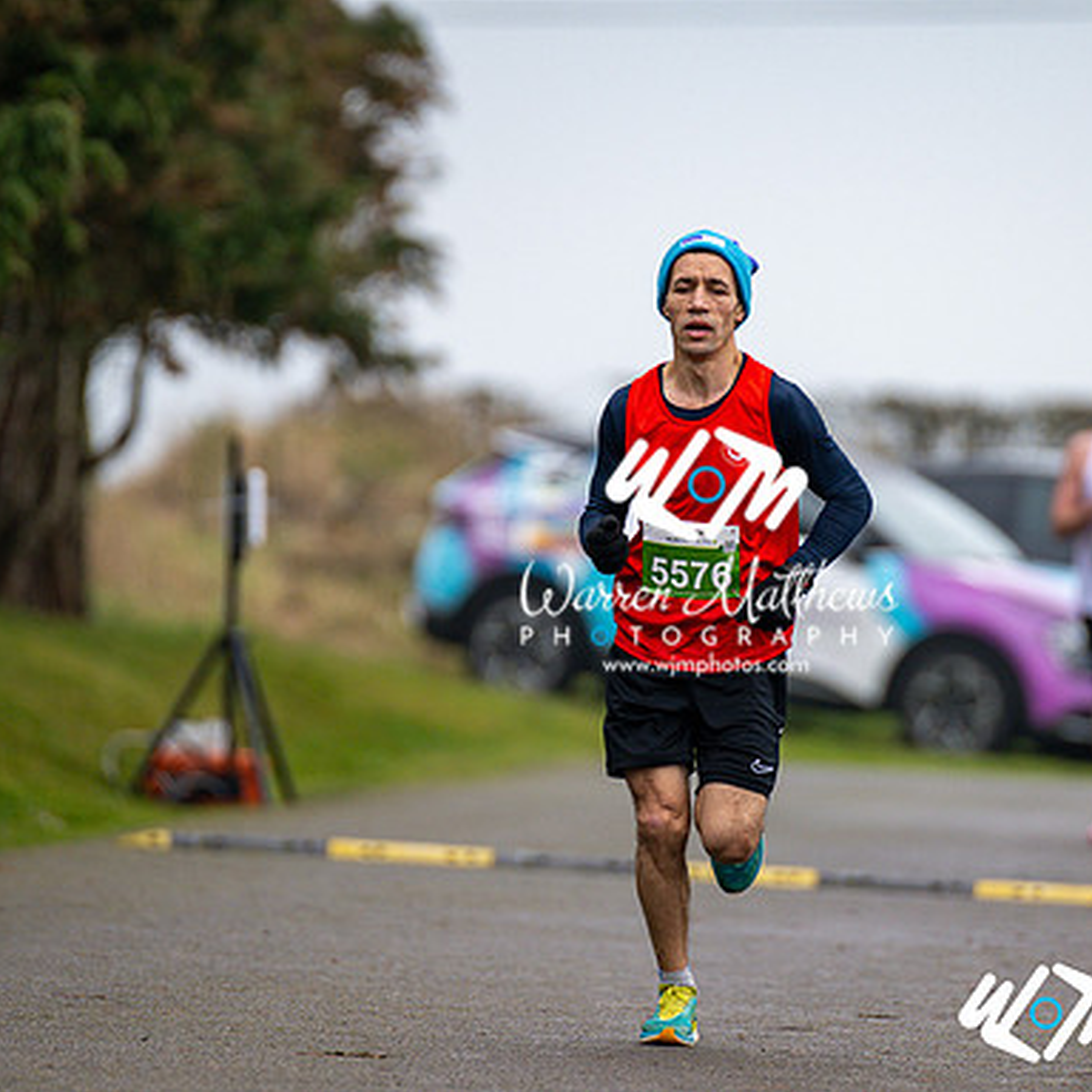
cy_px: 546
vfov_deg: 3.0
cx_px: 705
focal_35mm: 578
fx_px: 20629
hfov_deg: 3.0
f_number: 2.8
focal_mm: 300
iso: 320
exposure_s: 1/1600
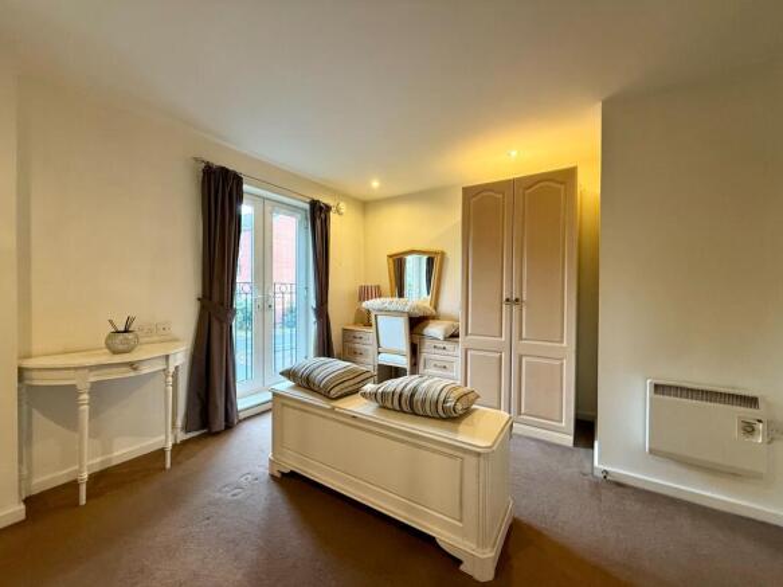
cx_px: 392
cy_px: 294
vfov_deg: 85.7
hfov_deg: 102.1
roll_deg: -0.5
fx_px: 317
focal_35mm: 14
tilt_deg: +0.1
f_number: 2.2
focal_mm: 2.22
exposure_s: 1/50
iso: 200
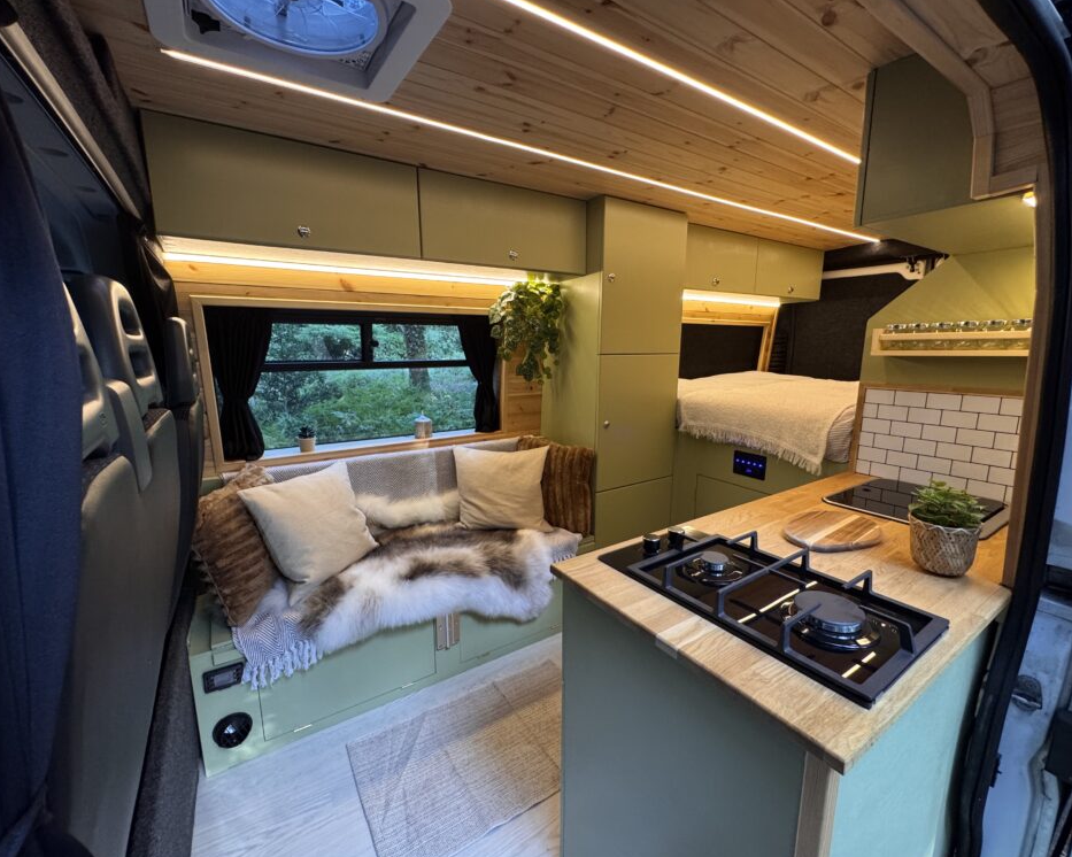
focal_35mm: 15
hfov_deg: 96.8
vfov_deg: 84.0
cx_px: 540
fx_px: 476
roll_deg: -0.2
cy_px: 430
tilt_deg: -11.6
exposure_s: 1/99
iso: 250
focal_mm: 2.22
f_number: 2.2
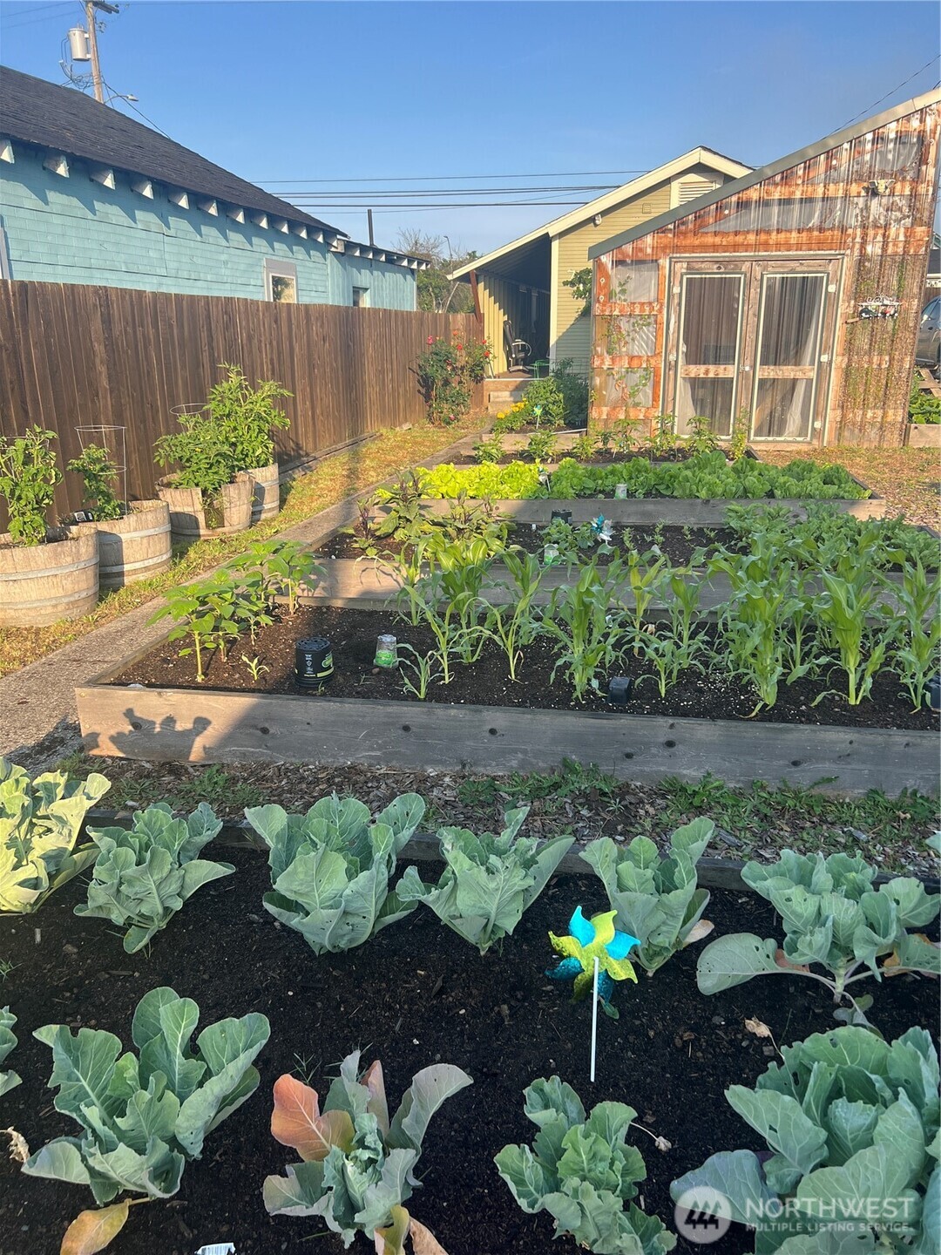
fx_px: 942
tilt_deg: -17.5
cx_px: 470
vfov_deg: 67.3
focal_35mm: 26
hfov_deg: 53.1
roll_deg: +0.7
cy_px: 628
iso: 50
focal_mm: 5.7
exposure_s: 1/1311
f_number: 1.5
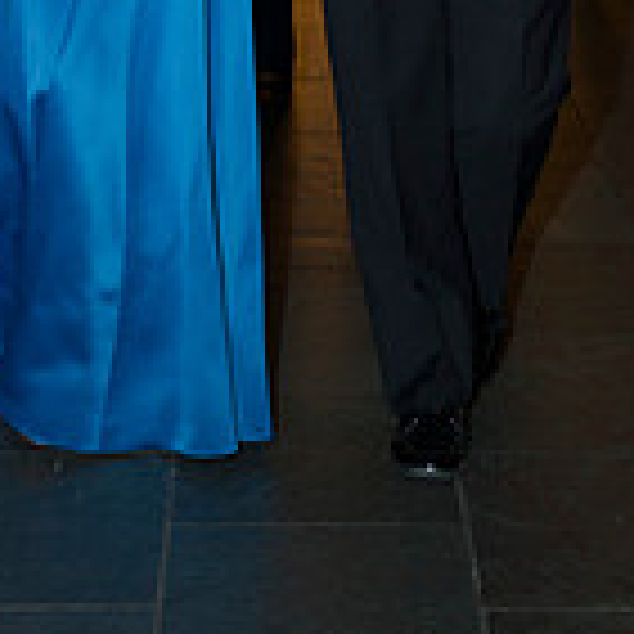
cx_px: 173
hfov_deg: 11.1
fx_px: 3253
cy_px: -337
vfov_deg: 10.7
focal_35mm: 157
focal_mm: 58
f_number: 5.6
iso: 800
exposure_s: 1/60
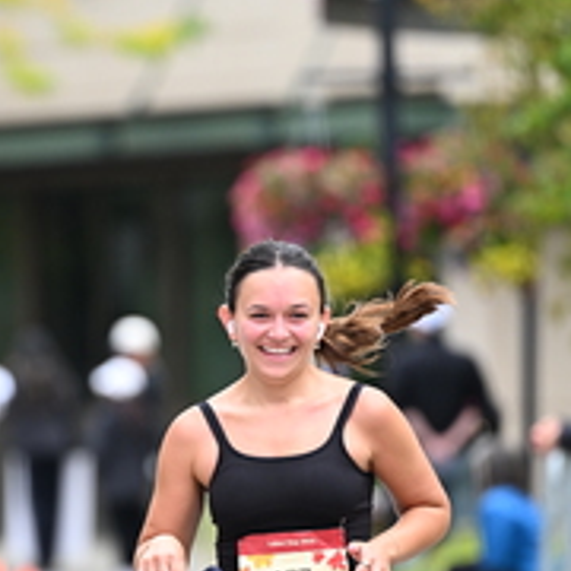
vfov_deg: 3.4
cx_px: 144
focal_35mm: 520
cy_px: 371
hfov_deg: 3.4
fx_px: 9704
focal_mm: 200
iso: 640
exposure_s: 1/1600
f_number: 2.8
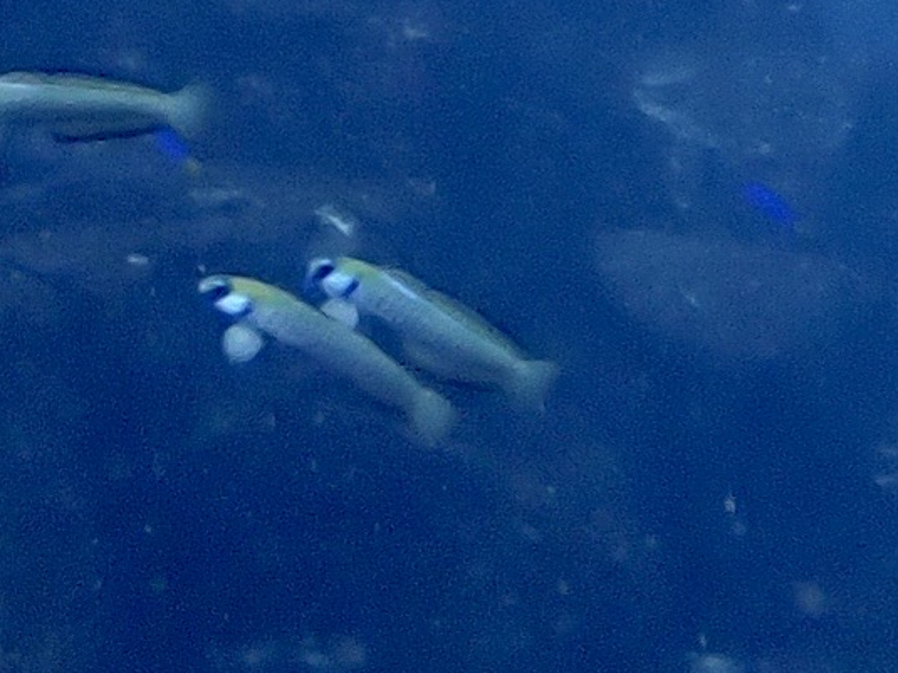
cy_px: 305
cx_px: 409
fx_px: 1167
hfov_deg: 42.0
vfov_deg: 32.2
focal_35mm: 45
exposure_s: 1/160
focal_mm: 7.31
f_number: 4
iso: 100
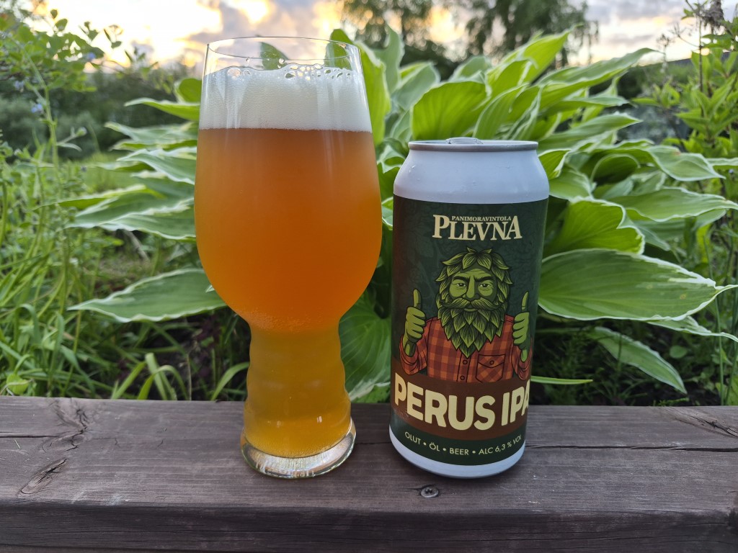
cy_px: 276
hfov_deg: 73.9
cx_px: 369
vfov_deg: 58.9
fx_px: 490
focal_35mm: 23
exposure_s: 1/180
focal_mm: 5.4
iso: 80
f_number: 1.8
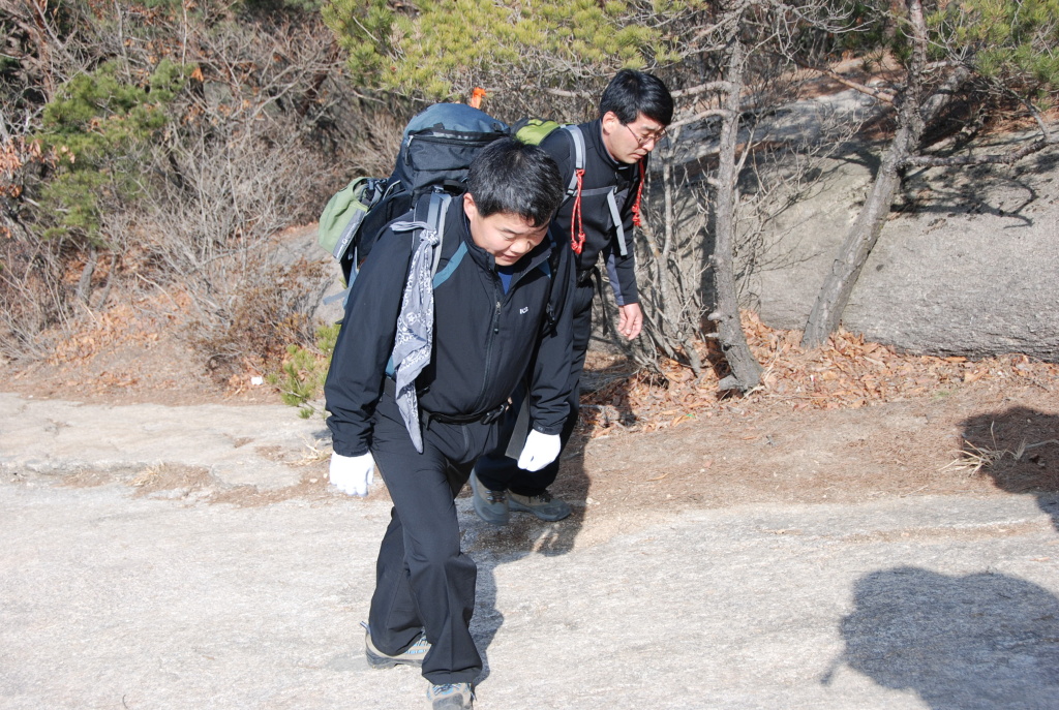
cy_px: 355
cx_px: 530
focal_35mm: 57
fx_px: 1680
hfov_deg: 35.0
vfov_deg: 23.9
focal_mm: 38
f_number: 7.1
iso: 100
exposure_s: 1/200
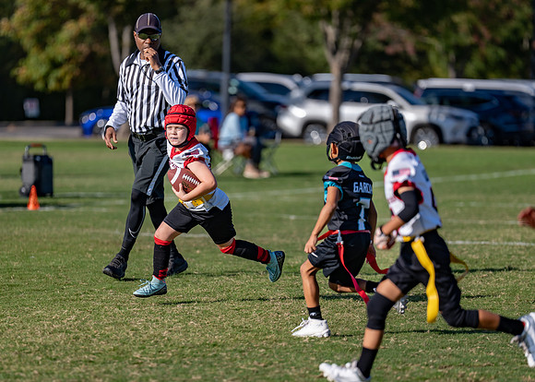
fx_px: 3305
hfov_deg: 9.3
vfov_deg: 6.6
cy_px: 219
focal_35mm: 218
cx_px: 247
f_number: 2.8
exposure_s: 1/2000
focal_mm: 178
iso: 100
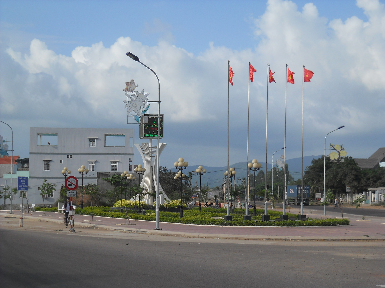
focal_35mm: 66
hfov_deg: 29.4
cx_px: 192
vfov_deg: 22.3
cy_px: 144
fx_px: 734
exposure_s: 1/320
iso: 80
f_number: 7.1
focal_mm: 10.84
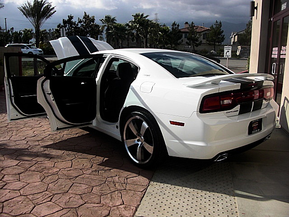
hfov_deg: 51.4
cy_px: 108
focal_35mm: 36
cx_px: 144
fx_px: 301
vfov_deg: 39.7
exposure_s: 1/160
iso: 50
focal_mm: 6.3
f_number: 7.9
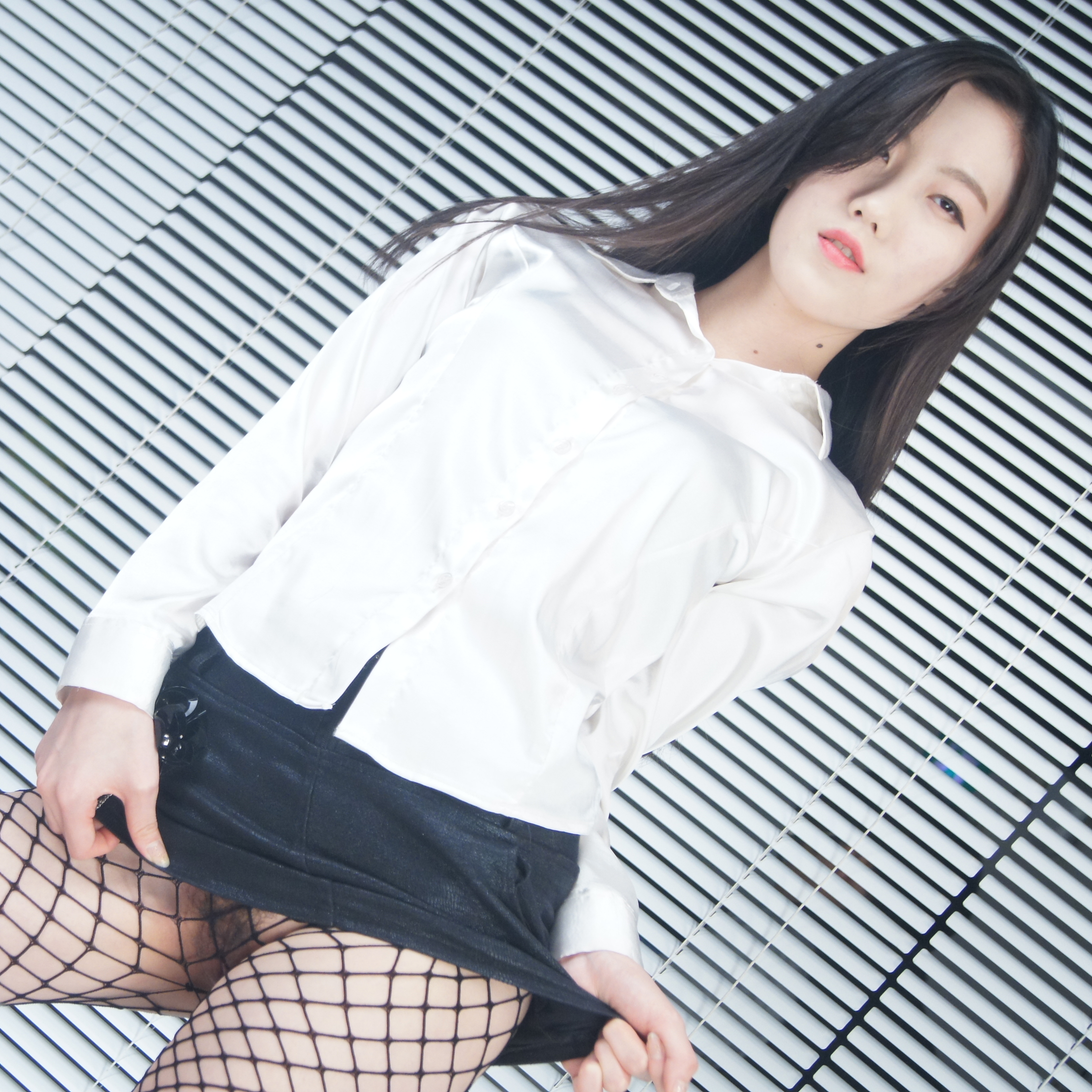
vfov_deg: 22.5
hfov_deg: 22.4
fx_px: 2748
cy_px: 544
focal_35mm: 77
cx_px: 338
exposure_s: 1/125
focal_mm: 40
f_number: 5.6
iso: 800
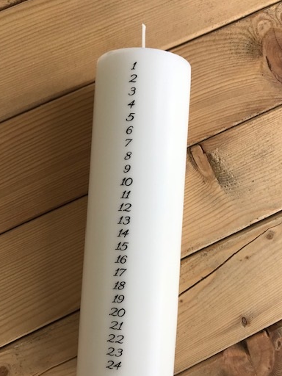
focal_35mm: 35
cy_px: 209
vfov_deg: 52.5
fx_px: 380
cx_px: 145
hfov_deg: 40.7
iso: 20
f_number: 1.8
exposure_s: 1/104
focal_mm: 3.99
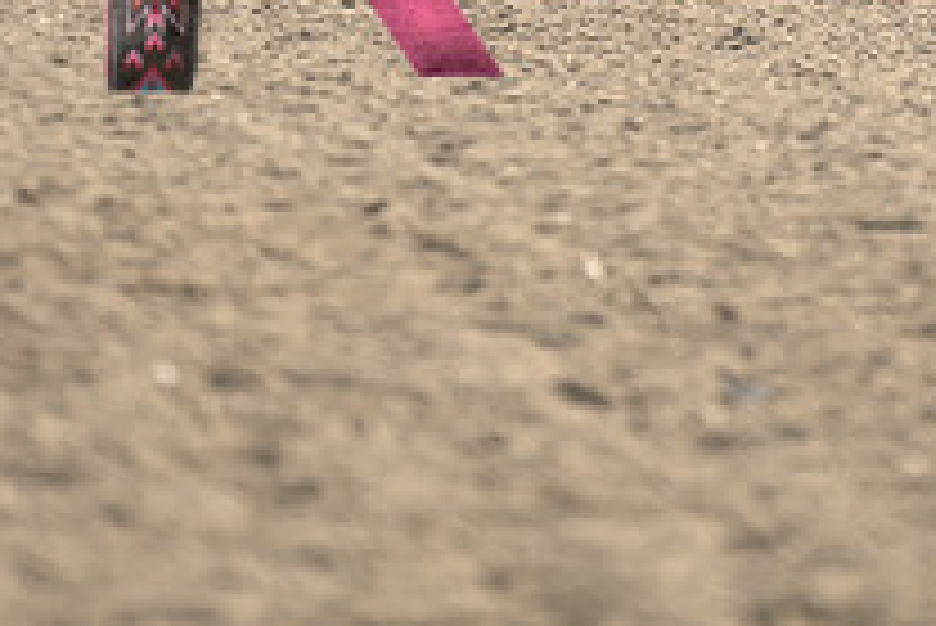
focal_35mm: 557
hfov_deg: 3.7
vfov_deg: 2.5
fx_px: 14492
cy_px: -236
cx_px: 936
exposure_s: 1/1600
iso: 500
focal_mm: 200
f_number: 2.8
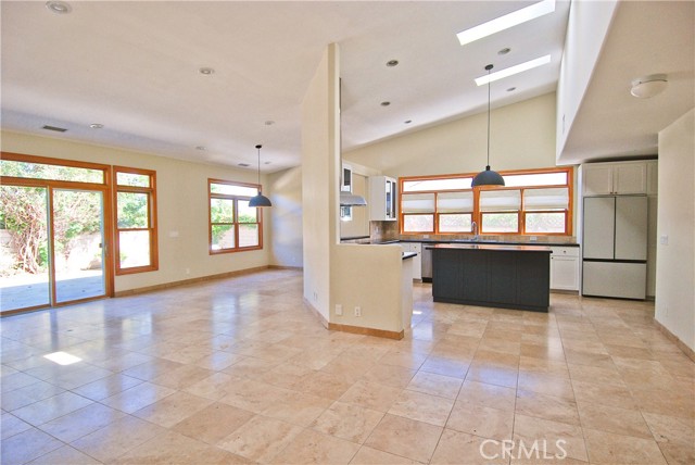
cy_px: 232
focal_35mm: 18
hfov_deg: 89.9
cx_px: 348
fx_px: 348
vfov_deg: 67.5
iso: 320
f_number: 4
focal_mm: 12
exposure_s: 1/125
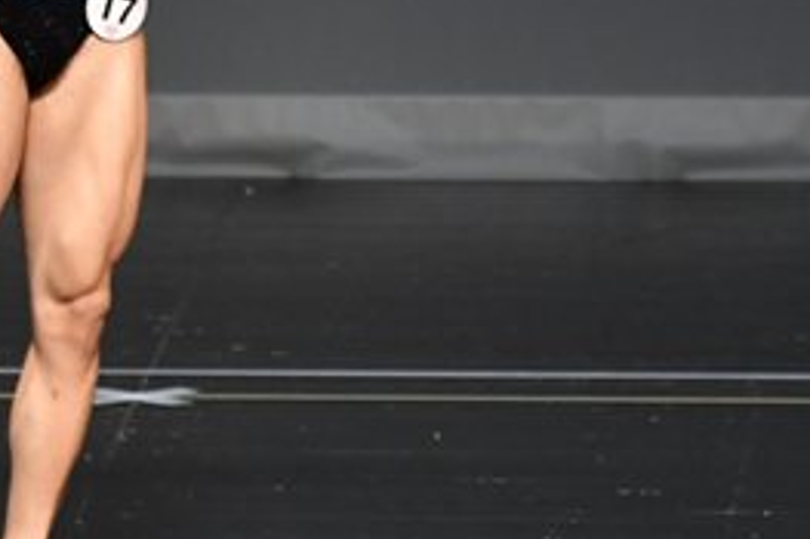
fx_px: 19877
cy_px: 37
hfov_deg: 2.3
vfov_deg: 1.6
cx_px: -38
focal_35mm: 884
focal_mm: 200
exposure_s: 1/400
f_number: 5.6
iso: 2500
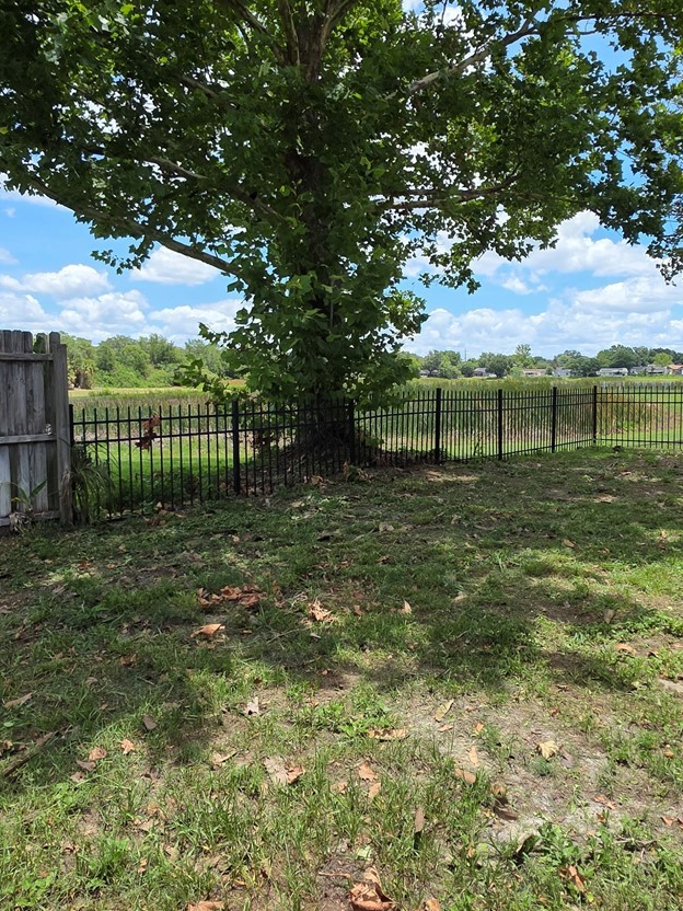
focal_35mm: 25
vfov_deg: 69.2
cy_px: 410
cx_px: 358
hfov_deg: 54.9
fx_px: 658
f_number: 1.9
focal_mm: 2.2
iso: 40
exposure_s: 1/1410
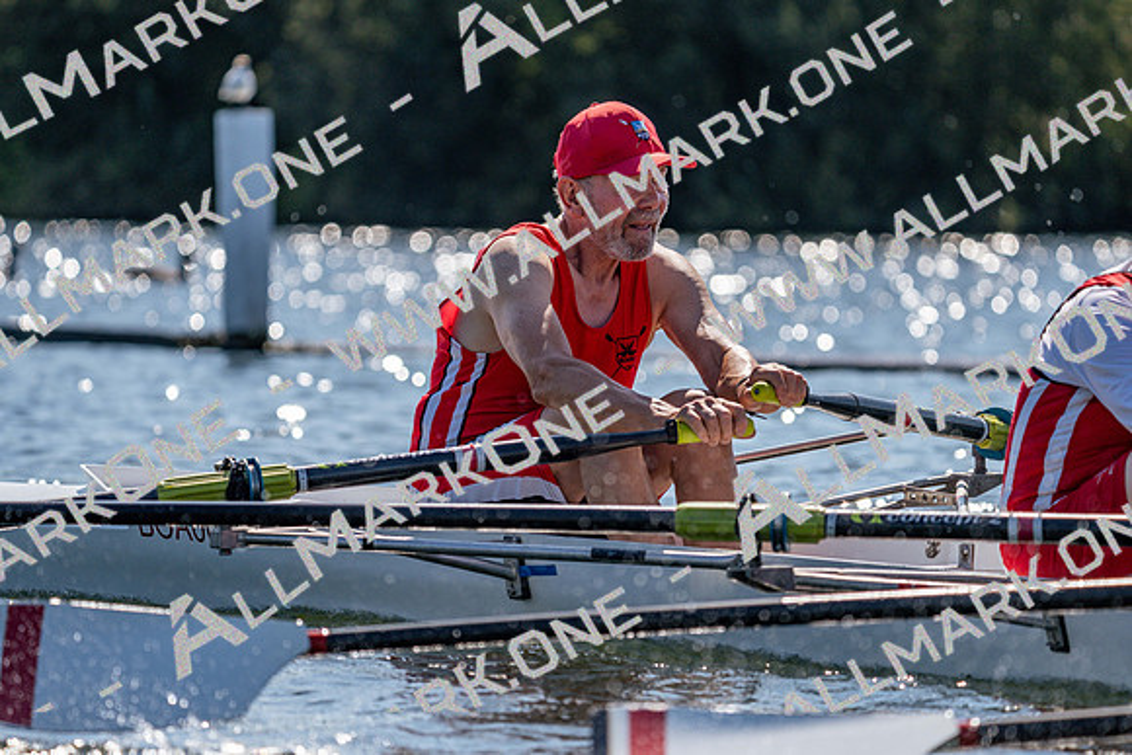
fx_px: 8932
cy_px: 378
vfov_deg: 4.8
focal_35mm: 284
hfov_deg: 7.3
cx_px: 566
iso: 200
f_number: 5.6
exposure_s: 1/1600
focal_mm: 284
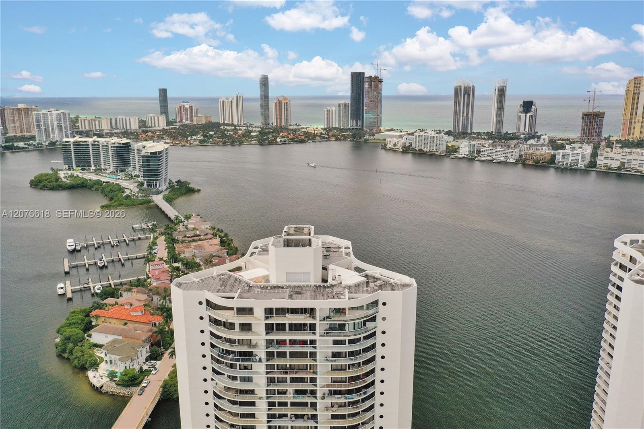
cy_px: 214
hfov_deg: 65.5
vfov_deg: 46.4
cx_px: 322
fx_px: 501
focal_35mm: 28
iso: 400
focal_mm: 10.26
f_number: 4
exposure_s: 1/120
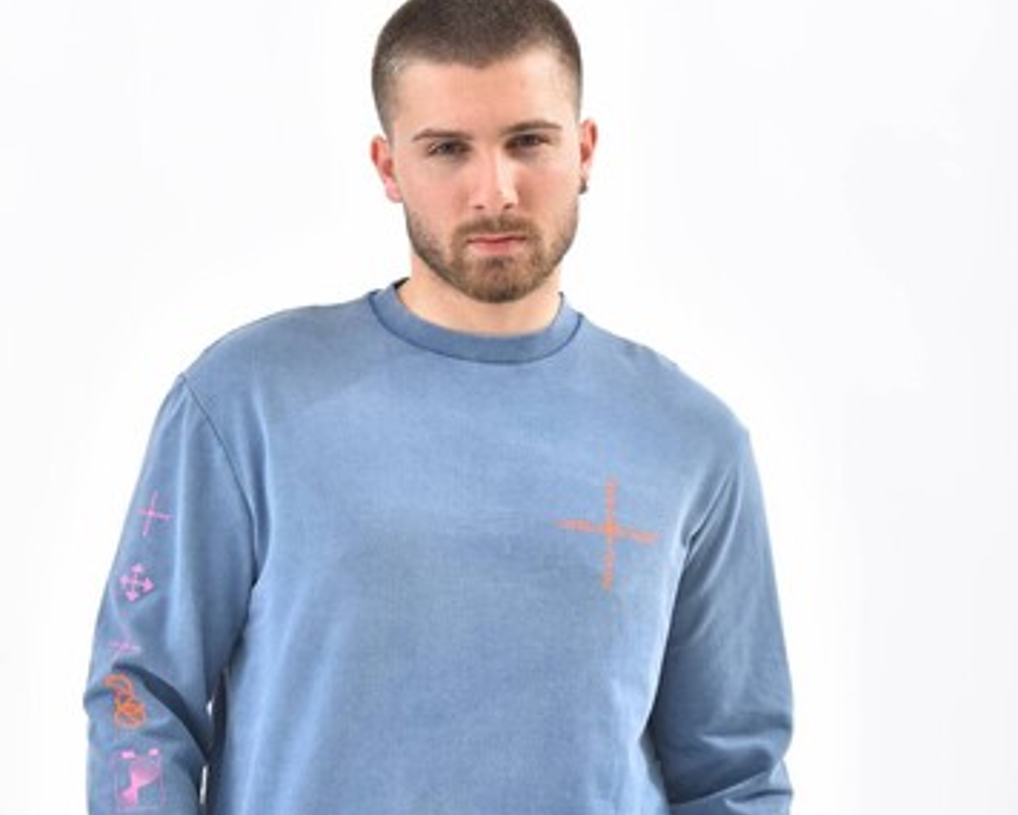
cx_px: 509
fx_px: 4973
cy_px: 663
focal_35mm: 165
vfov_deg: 9.3
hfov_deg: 11.7
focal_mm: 116
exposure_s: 1/160
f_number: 7.1
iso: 100
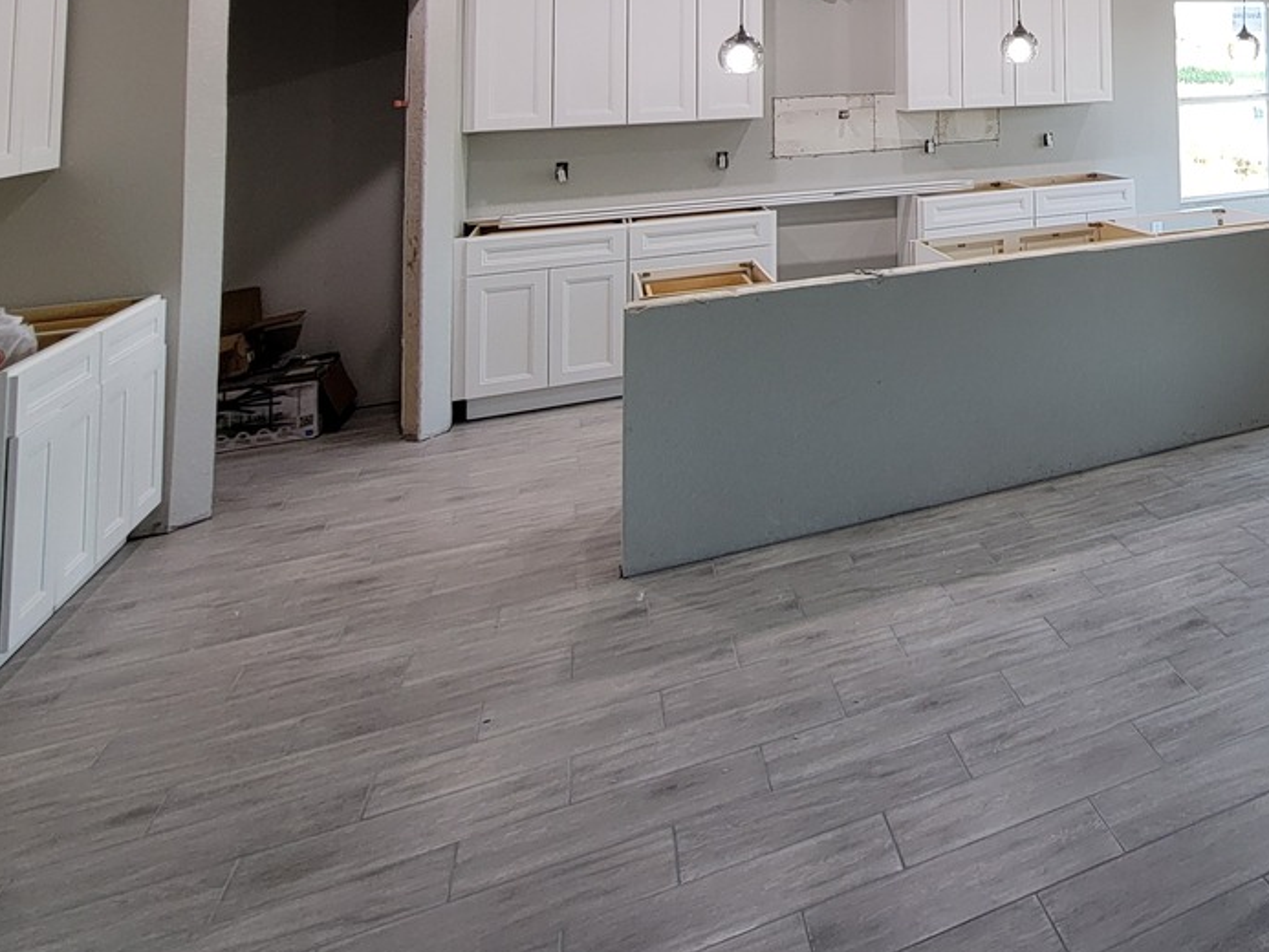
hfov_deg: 53.8
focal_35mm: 27
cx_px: 1220
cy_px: -24
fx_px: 990
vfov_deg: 43.2
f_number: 2.2
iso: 100
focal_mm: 2.2
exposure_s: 1/60
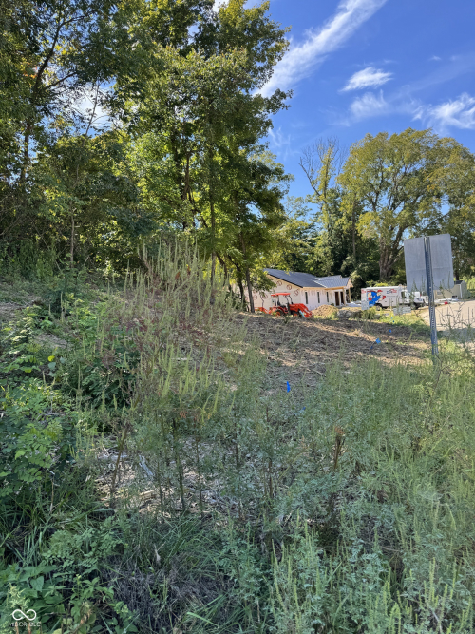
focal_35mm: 24
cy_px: 317
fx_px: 439
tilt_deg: -1.3
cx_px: 238
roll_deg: +5.8
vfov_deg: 71.6
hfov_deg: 56.8
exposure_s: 1/853
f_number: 1.78
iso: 80
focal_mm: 6.76
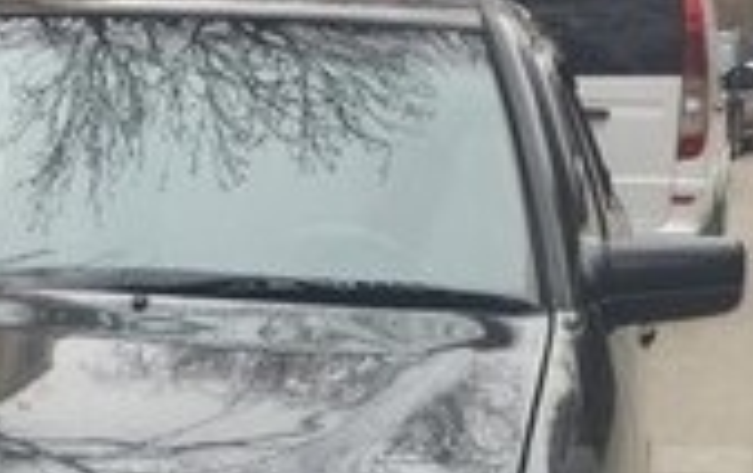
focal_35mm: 90
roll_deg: -0.5
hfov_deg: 23.0
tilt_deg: -15.8
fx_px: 1849
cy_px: 513
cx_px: 299
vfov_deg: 14.2
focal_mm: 4.15
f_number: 2.2
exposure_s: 1/100
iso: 40
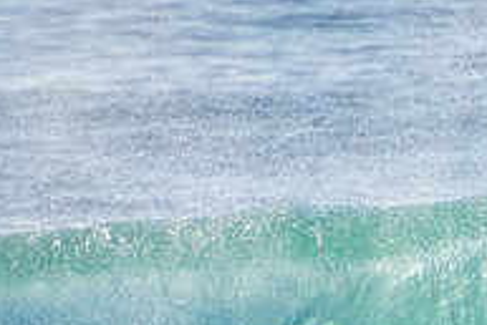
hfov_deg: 1.1
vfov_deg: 0.8
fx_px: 24381
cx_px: 722
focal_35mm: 1801
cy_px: 402
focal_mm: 400
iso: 250
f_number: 5.6
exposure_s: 1/2000
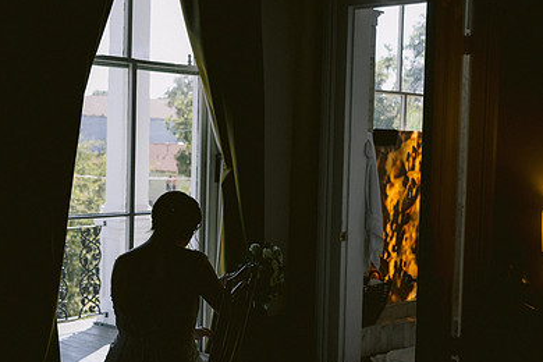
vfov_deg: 26.0
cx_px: 355
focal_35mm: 52
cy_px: 184
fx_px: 784
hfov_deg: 37.8
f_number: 2.8
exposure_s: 1/1000
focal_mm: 35
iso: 400
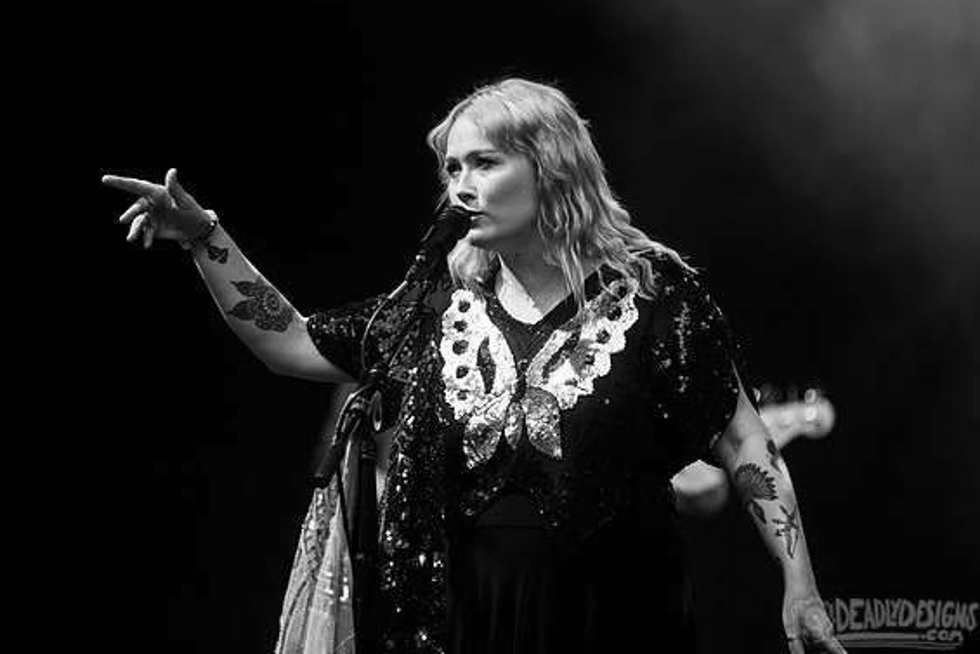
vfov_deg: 6.1
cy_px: 288
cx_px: 544
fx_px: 6181
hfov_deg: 9.1
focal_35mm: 227
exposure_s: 1/200
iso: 1000
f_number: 3.2
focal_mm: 200
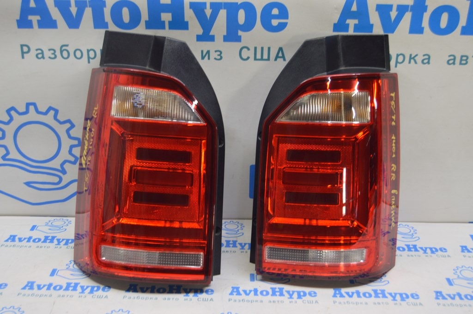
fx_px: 591
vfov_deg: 29.8
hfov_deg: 43.6
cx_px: 236
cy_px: 157
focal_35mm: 45
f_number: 5.6
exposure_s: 1/20
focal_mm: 30
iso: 400
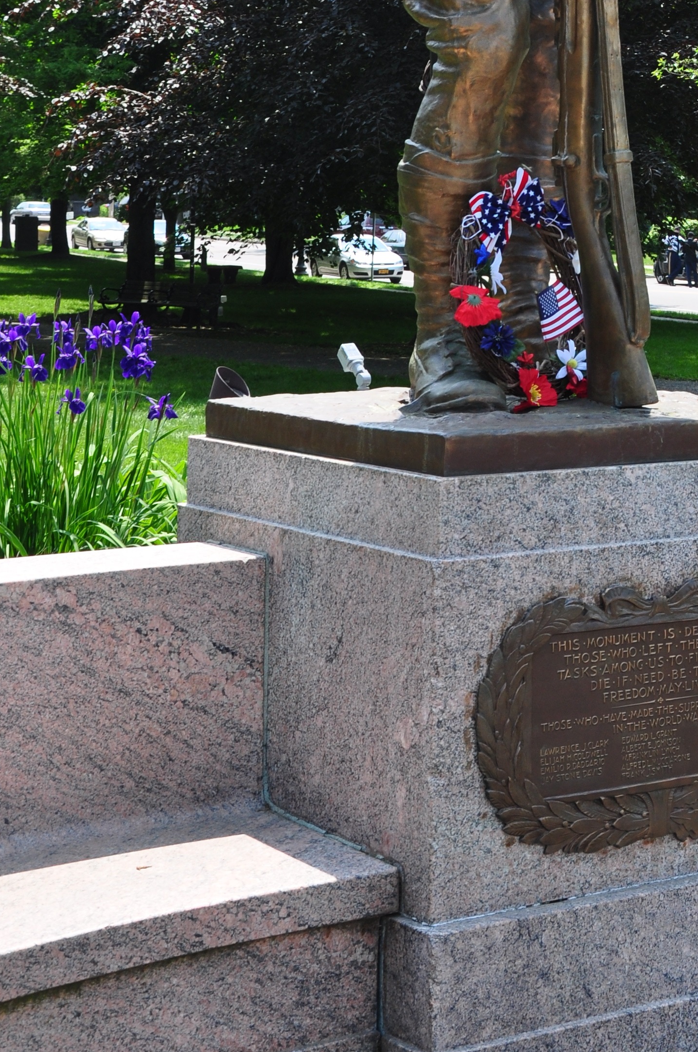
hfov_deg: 15.2
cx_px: 583
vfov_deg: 22.3
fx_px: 2595
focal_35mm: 89
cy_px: 100
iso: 200
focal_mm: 30
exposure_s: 1/250
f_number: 8
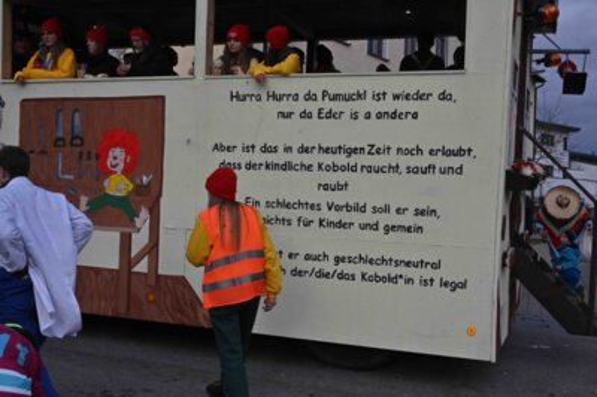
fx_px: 696
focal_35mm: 42
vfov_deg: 31.8
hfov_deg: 46.4
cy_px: 198
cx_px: 298
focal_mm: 42
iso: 2500
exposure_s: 1/1250
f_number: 18
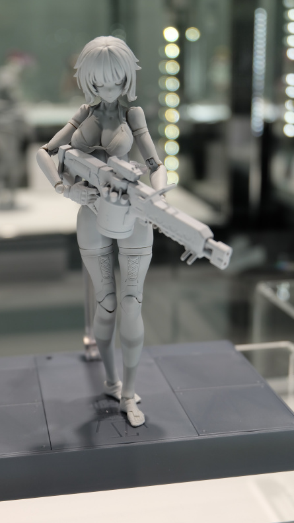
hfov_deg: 22.2
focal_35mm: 54
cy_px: 259
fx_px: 748
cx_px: 123
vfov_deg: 38.5
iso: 400
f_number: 5
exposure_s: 1/140
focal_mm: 34
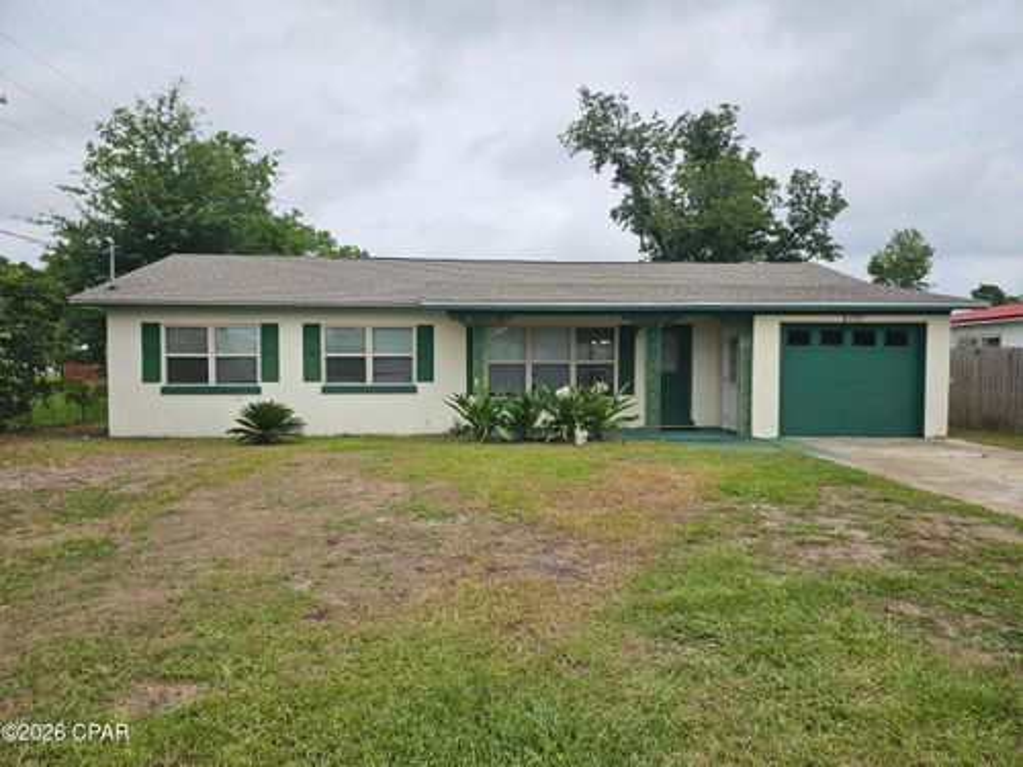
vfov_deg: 58.9
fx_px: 680
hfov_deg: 73.9
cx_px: 512
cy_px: 384
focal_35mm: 23
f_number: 1.7
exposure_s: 1/1235
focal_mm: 6.3
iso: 10
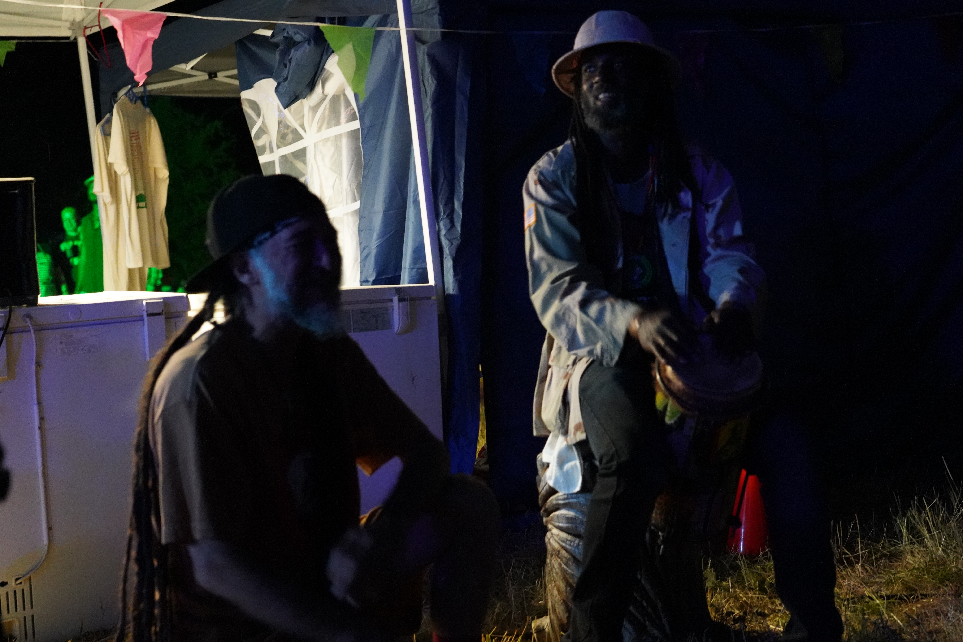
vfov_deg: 26.0
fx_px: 1391
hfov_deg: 38.2
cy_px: 321
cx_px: 482
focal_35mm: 52
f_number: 4
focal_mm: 52
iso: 12800
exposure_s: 1/25
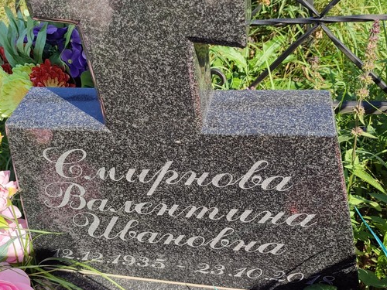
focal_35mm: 40
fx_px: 447
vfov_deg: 35.9
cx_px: 165
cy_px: 130
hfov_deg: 46.7
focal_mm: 6.04
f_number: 1.9
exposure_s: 1/578
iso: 50
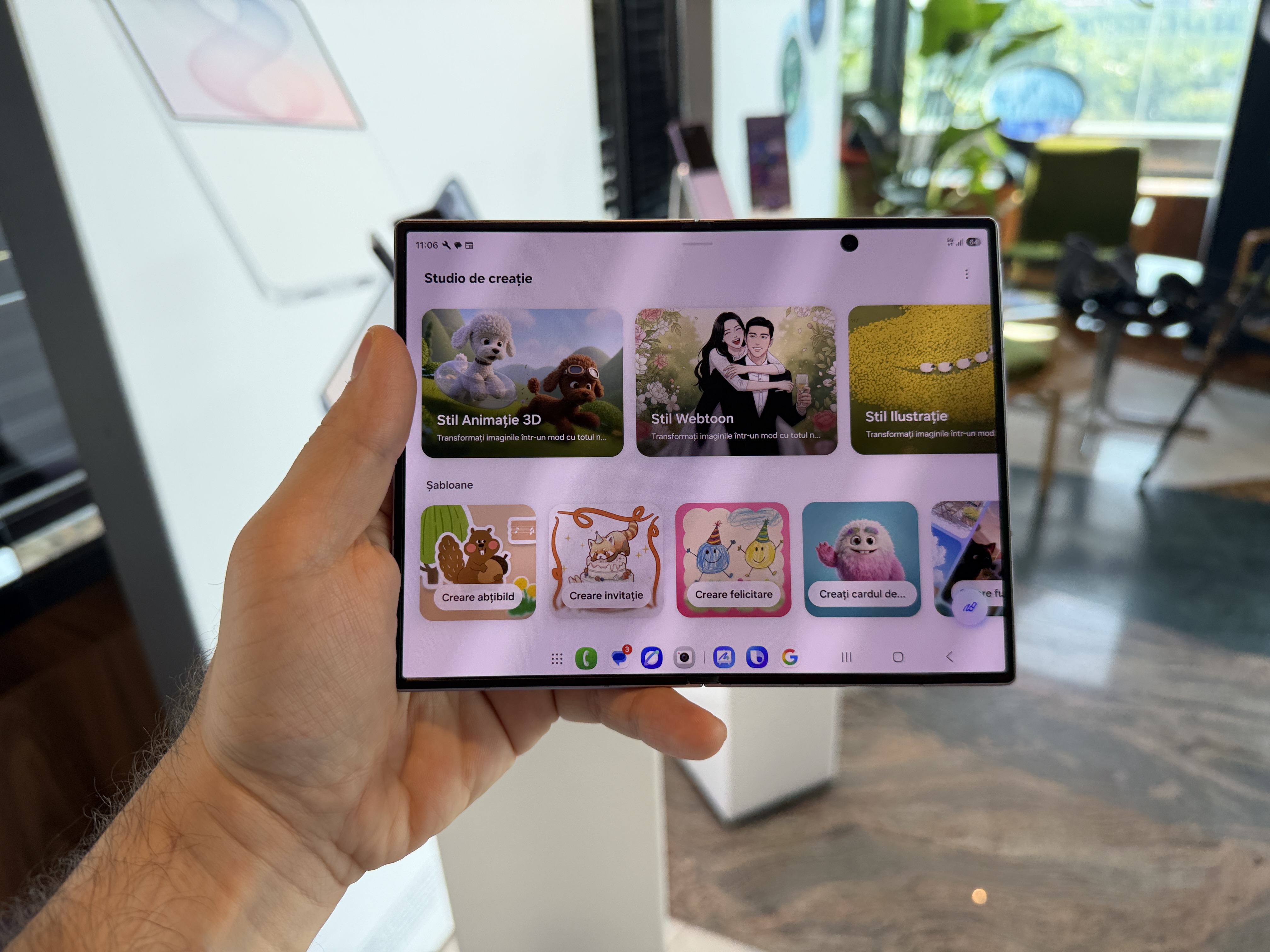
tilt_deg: -26.4
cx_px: 635
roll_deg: +1.6
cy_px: 476
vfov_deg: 56.8
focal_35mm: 24
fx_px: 881
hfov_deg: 71.6
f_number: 1.78
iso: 80
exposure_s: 1/172
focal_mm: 6.76
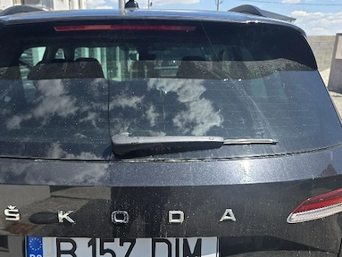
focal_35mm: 36
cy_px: 187
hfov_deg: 51.1
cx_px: 143
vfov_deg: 38.8
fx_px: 356
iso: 80
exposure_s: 1/3333
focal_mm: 6.3
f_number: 1.7
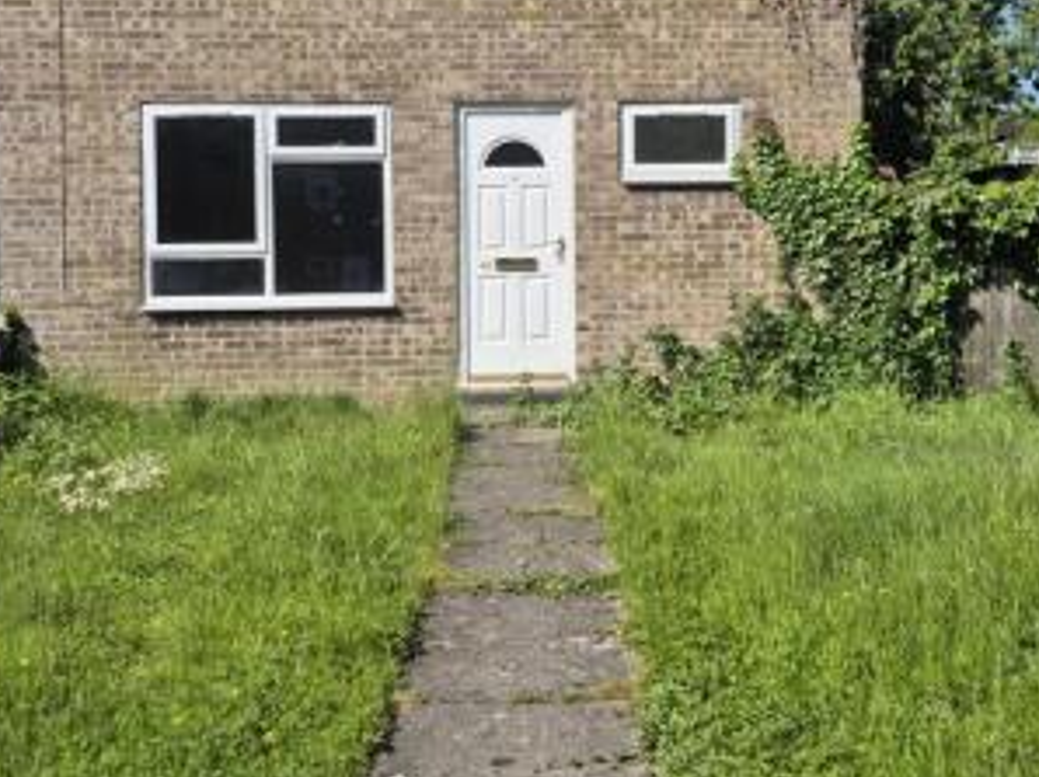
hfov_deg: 42.1
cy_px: 270
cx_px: 574
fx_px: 1350
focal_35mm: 45
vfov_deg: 31.9
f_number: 1.8
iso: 25
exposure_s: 1/2272
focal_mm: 5.4
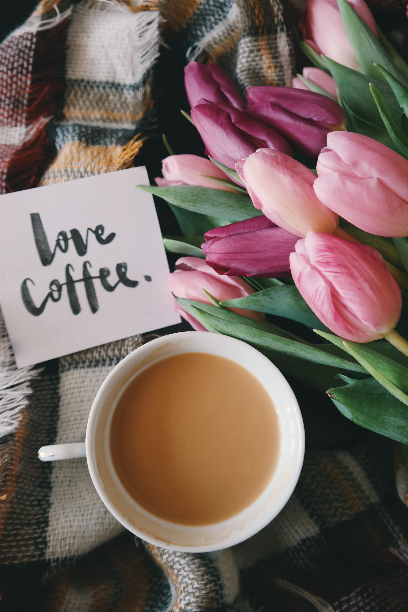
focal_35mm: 36
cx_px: 204
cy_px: 306
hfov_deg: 36.9
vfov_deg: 53.1
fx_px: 612
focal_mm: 24
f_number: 4
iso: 800
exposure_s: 1/50
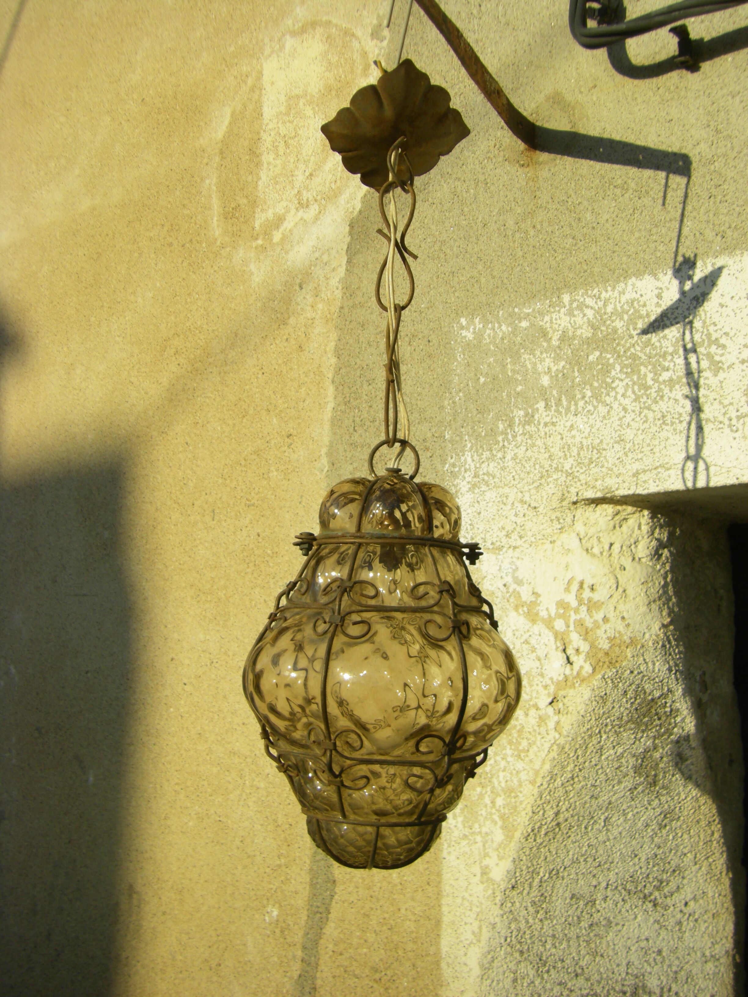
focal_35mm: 38
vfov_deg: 49.0
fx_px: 1095
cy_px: 498
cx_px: 374
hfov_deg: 37.7
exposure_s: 1/200
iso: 64
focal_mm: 6.3
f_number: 7
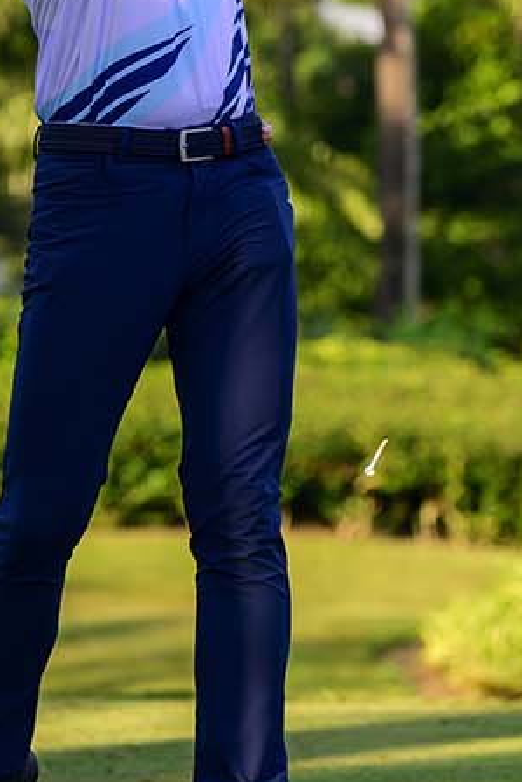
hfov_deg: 5.0
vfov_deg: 7.5
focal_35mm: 273
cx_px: 164
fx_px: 5933
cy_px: 16
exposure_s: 1/2500
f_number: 2.8
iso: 560
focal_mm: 85
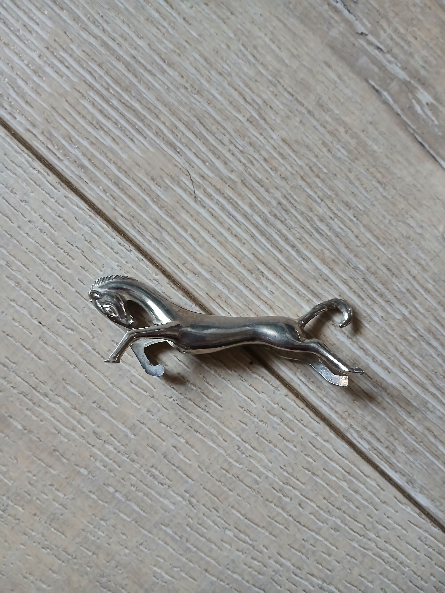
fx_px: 446
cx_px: 222
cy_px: 296
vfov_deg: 67.3
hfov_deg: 53.1
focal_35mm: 26
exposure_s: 1/20
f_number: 1.8
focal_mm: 3.98
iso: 500
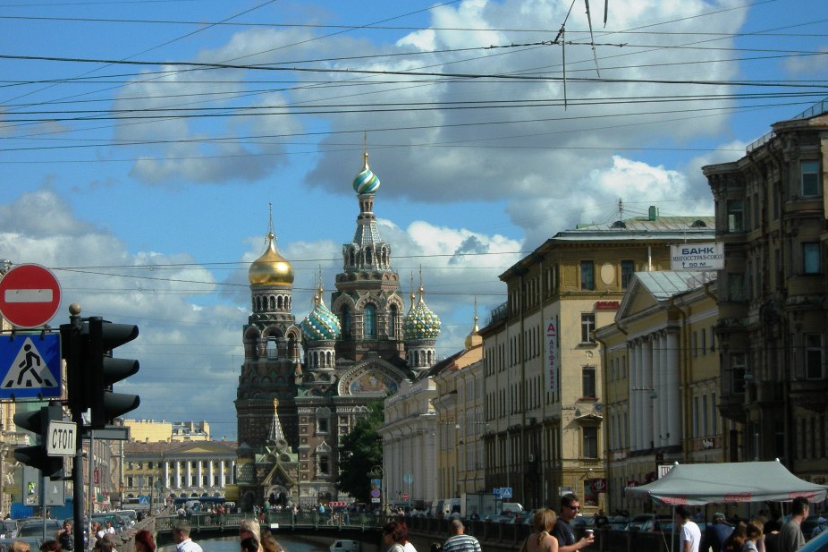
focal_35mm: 130
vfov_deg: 10.5
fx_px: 2989
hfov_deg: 15.8
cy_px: 260
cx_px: 423
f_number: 8.2
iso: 50
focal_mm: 23.4
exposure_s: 1/343
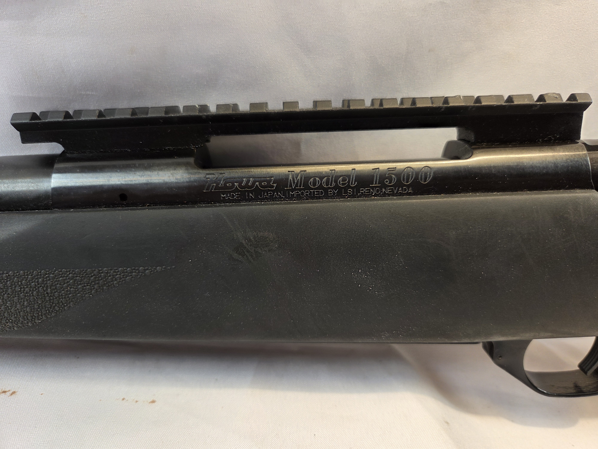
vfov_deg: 58.9
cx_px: 299
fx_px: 397
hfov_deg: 73.9
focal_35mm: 23
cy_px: 224
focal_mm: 5.4
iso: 32
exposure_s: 1/120
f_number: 1.8
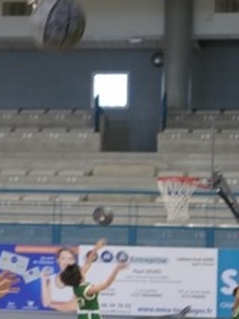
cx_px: -108
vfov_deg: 12.6
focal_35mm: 156
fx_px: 1439
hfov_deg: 9.3
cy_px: 233
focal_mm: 18.3
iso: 800
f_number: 2.8
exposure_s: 1/100
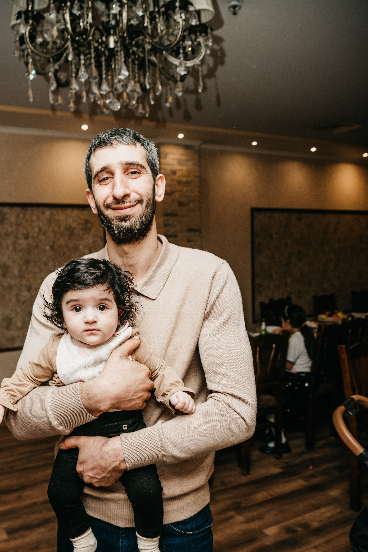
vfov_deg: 55.6
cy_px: 314
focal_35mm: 34
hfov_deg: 38.8
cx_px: 160
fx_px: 521
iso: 160
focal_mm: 29
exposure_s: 1/160
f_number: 4
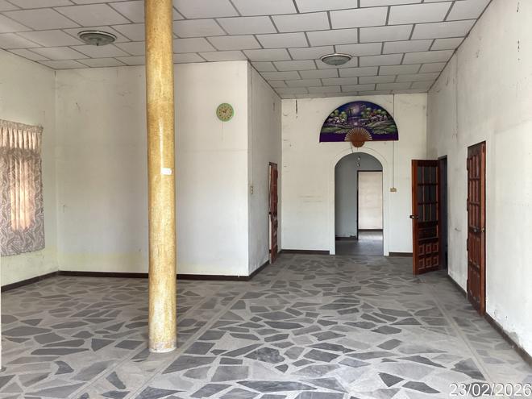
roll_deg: +0.1
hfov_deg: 58.4
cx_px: 266
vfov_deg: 45.4
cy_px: 200
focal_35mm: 31
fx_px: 476
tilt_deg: -1.8
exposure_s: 1/60
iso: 160
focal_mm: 3.3
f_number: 2.4
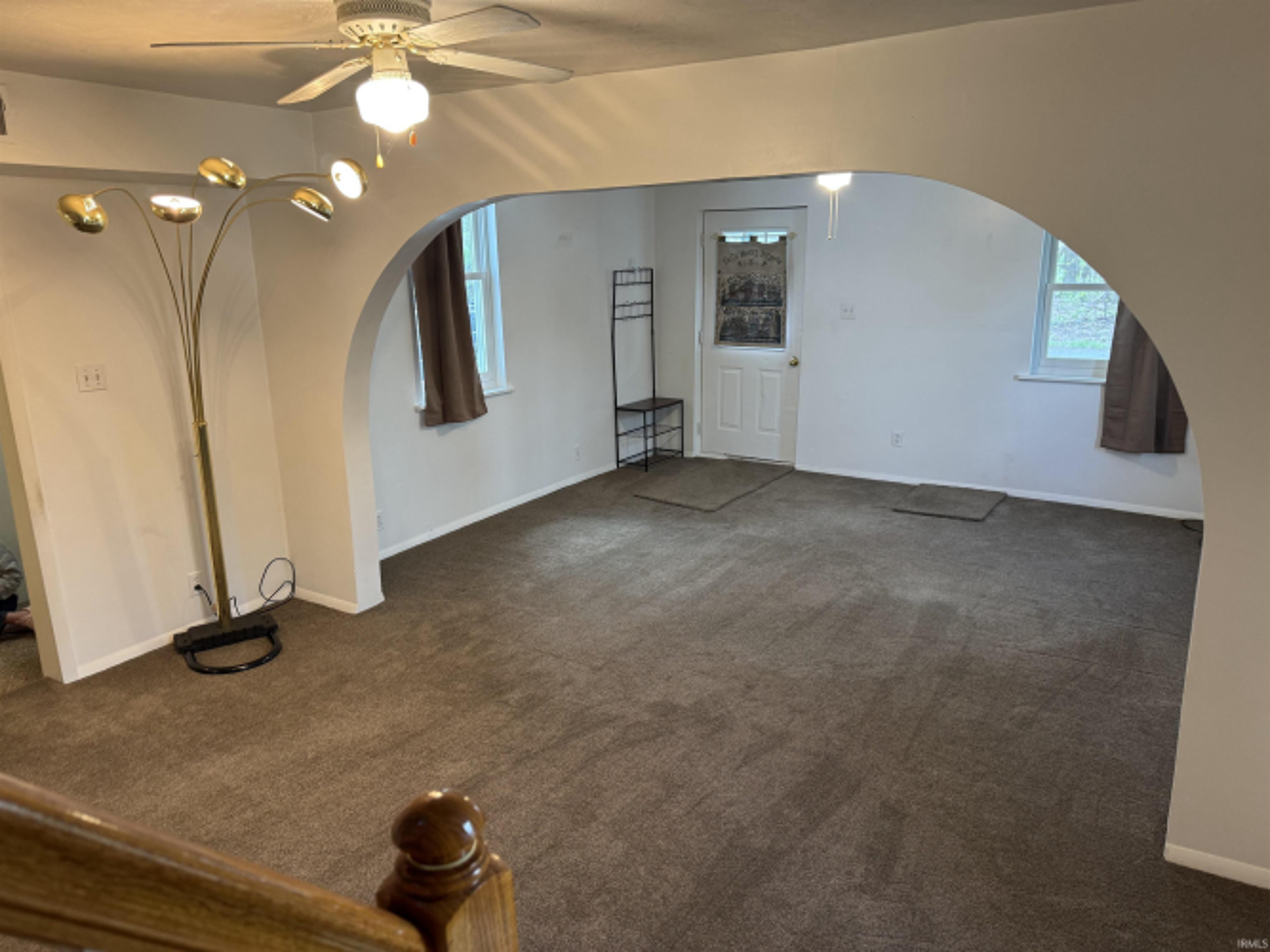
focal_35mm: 24
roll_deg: -0.1
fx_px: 880
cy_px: 476
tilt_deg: -14.5
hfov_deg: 71.6
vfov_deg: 56.8
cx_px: 635
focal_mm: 6.76
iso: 200
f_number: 1.78
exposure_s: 1/60
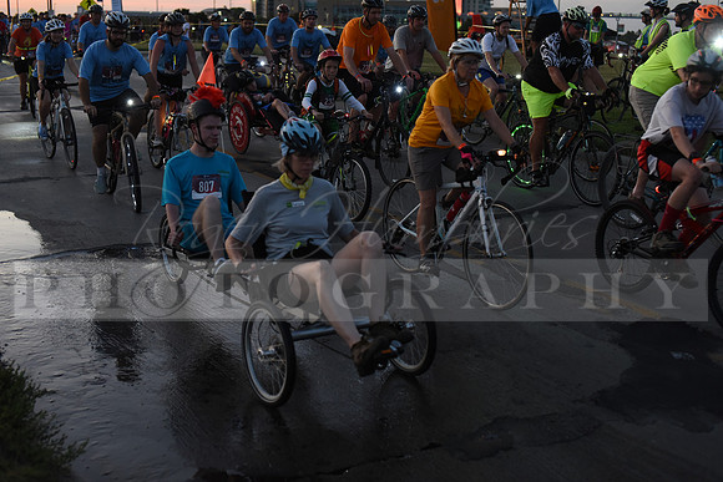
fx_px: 1004
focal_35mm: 50
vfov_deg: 27.0
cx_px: 362
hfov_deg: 39.6
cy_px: 241
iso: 2500
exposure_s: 1/400
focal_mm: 50
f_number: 2.8
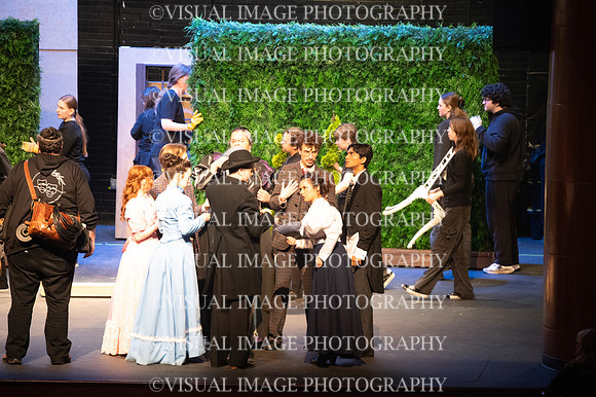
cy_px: 198
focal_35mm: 270
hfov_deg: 7.6
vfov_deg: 5.1
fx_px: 4467
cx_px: 298
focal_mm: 270
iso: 8000
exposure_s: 1/160
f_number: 6.3
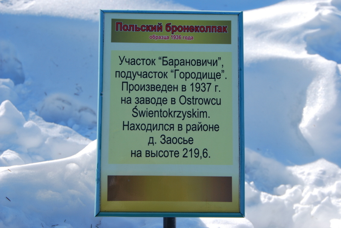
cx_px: 170
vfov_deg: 21.6
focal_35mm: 63
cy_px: 114
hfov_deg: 31.8
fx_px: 598
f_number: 8
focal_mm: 42
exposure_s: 1/250
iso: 100
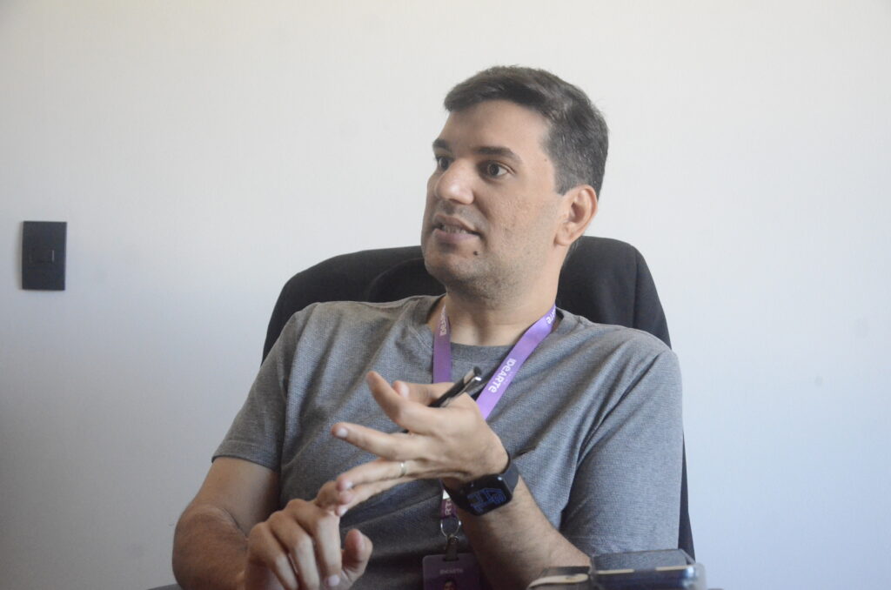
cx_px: 446
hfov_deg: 41.2
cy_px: 295
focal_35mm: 48
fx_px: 1185
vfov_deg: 27.9
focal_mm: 32
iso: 6400
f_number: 5.6
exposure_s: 1/200
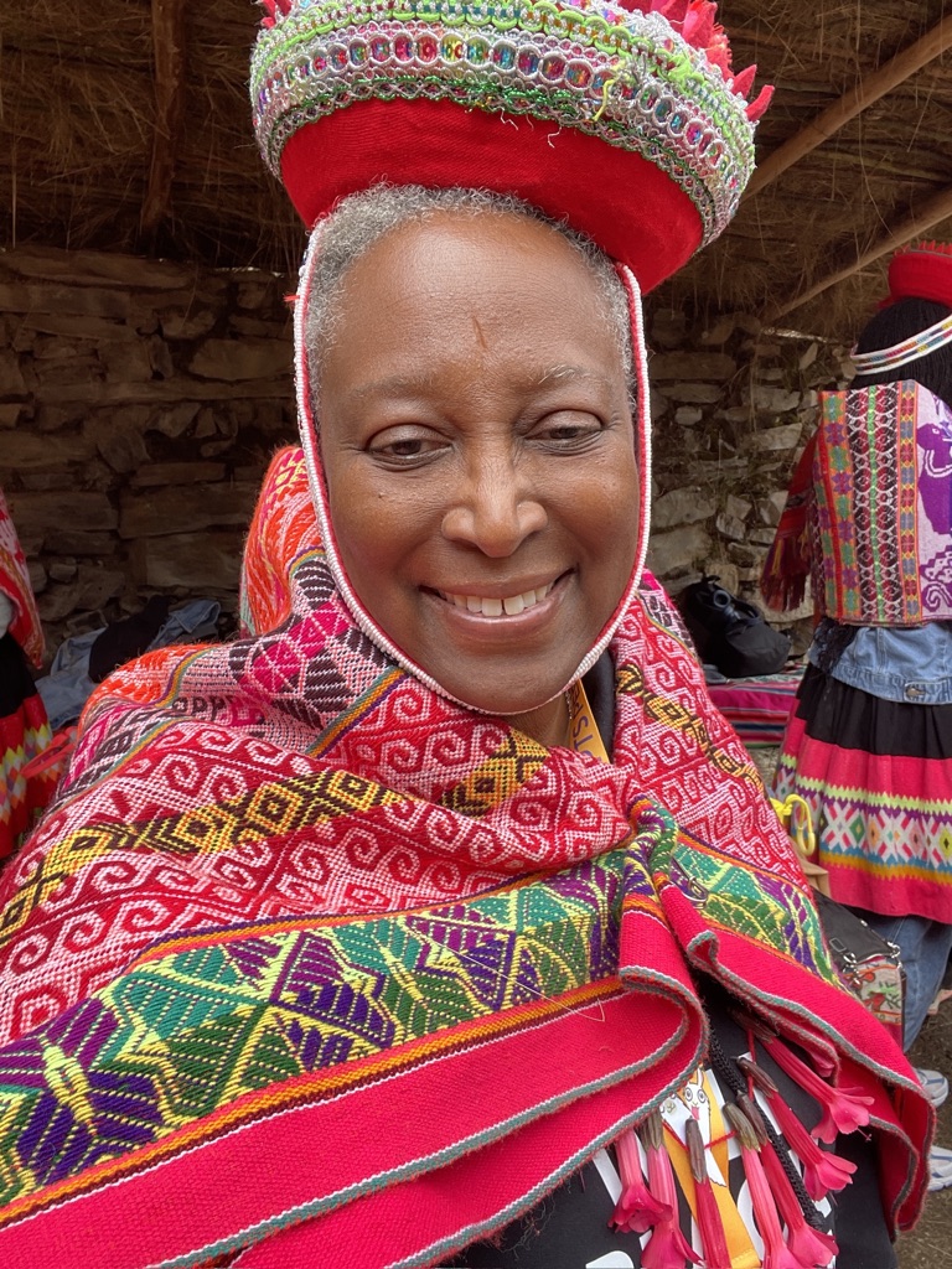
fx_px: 1100
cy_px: 634
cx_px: 476
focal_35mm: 30
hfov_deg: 46.8
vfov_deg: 60.0
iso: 25
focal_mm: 2.71
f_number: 2.2
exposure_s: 1/121
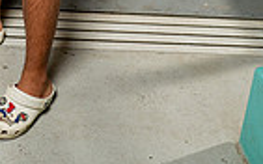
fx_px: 745
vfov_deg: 10.7
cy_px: -231
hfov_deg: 19.5
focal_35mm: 104
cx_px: 11
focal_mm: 32
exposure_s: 1/250
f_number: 5.6
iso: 640
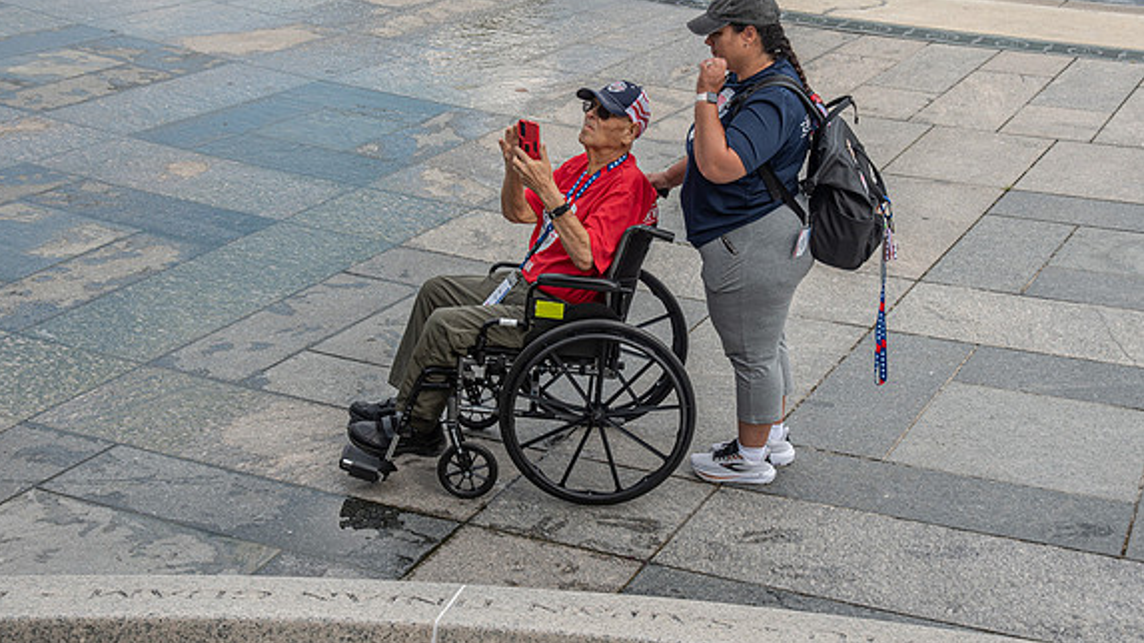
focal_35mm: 74
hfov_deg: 28.6
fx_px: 2244
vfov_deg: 16.3
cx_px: 557
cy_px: 232
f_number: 8
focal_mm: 52
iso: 180
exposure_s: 1/160
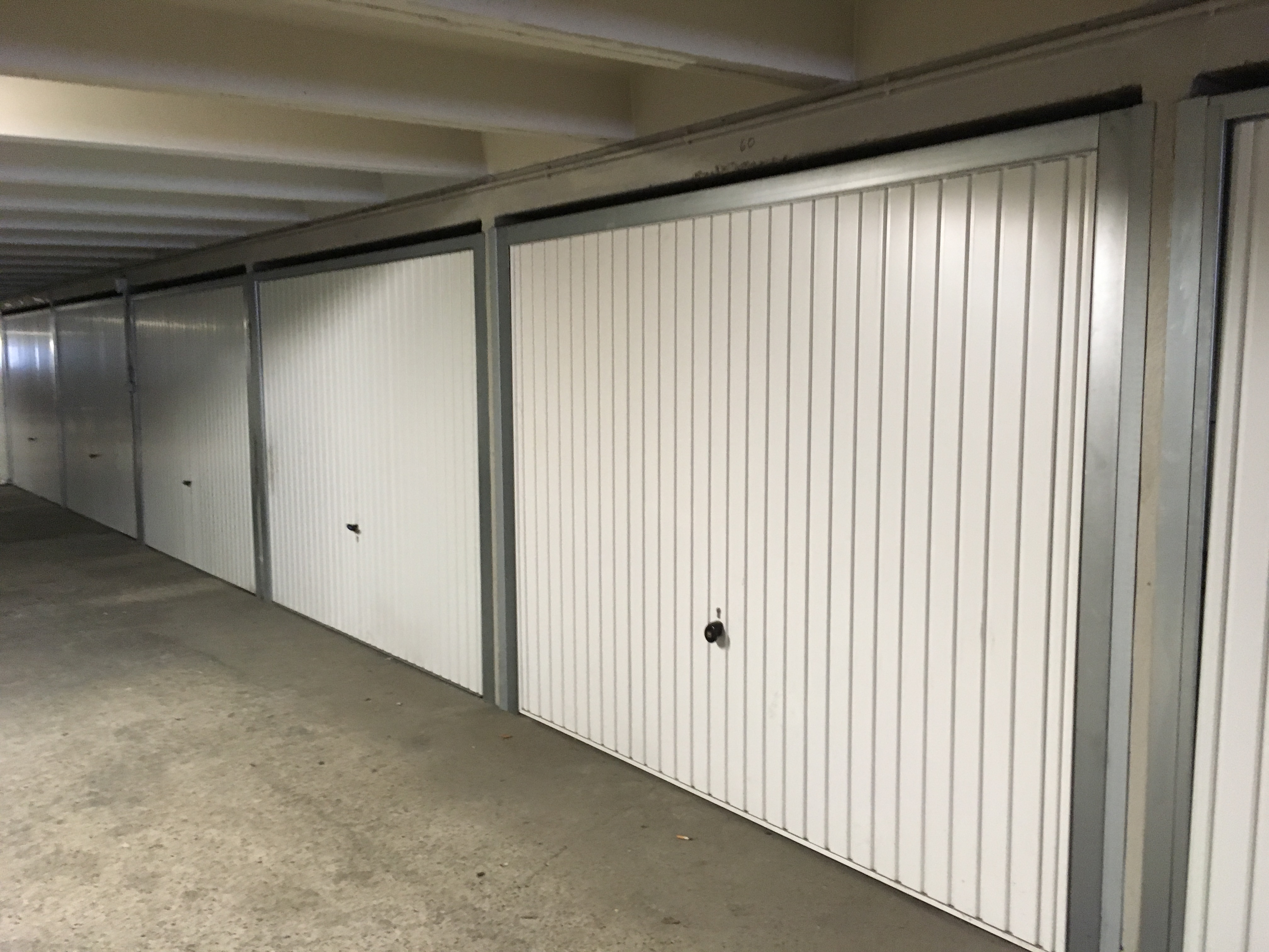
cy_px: 476
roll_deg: +1.4
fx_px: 1063
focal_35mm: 29
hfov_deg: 61.7
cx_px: 634
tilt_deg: -7.3
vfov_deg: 48.2
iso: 200
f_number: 2.2
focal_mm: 4.15
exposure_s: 1/20
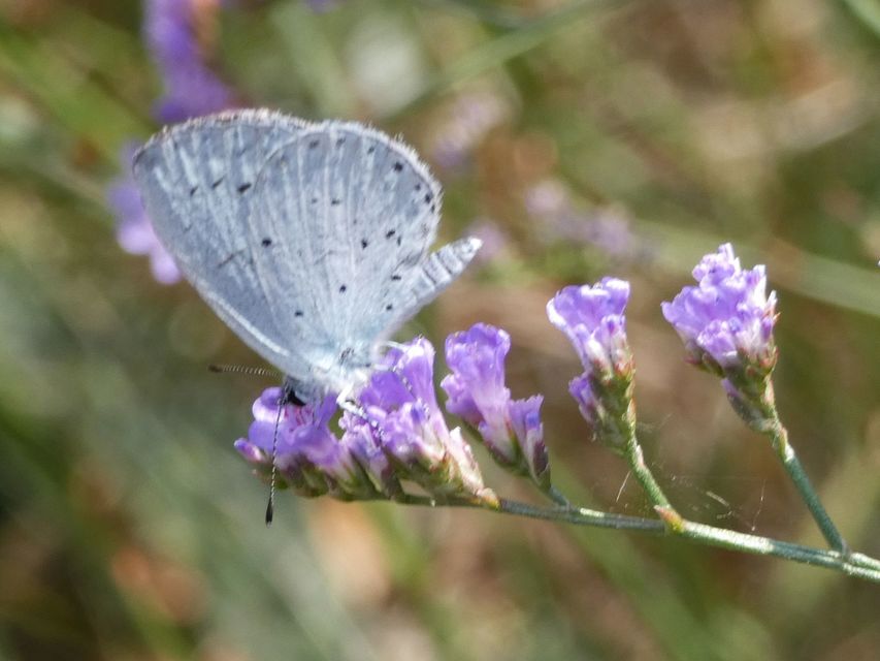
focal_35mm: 150
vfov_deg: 9.9
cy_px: 330
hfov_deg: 13.2
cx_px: 440
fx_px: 3814
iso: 125
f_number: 5.4
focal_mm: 26.9
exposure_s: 1/125
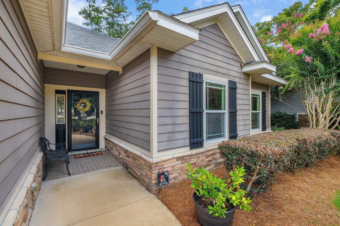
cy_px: 113
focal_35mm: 15
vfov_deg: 77.3
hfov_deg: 100.4
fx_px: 142
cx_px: 170
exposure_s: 1/60
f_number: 8
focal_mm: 10
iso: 250
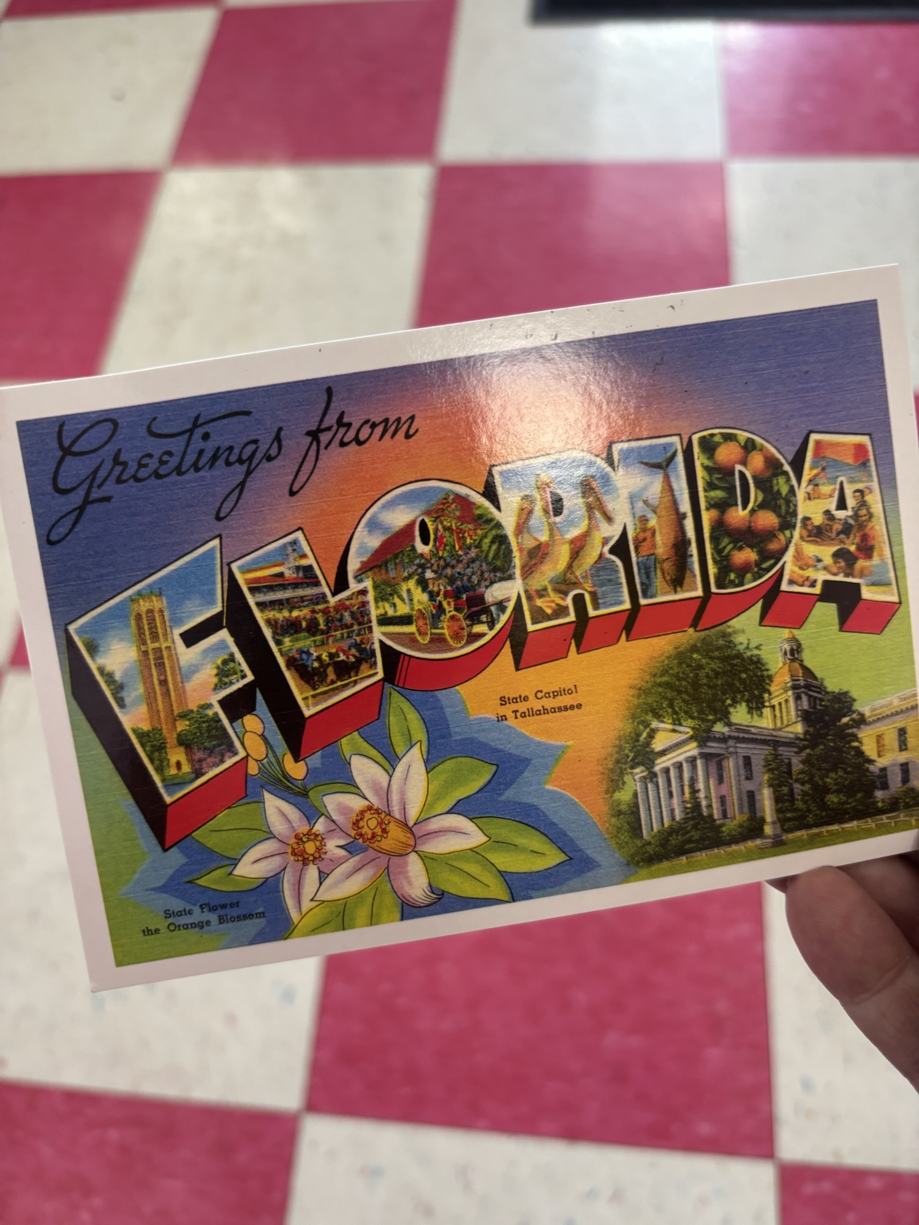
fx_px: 920
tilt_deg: -62.5
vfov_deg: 67.3
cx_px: 460
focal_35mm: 26
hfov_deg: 53.1
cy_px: 612
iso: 160
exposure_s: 1/60
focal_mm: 5.96
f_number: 1.6
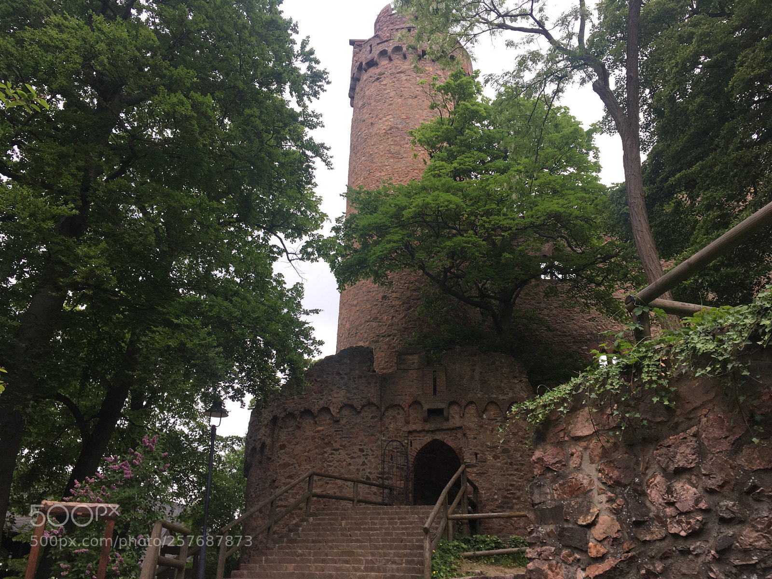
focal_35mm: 29
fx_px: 647
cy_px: 290
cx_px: 386
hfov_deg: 61.7
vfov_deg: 48.2
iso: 25
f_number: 2.2
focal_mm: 4.15
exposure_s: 1/377
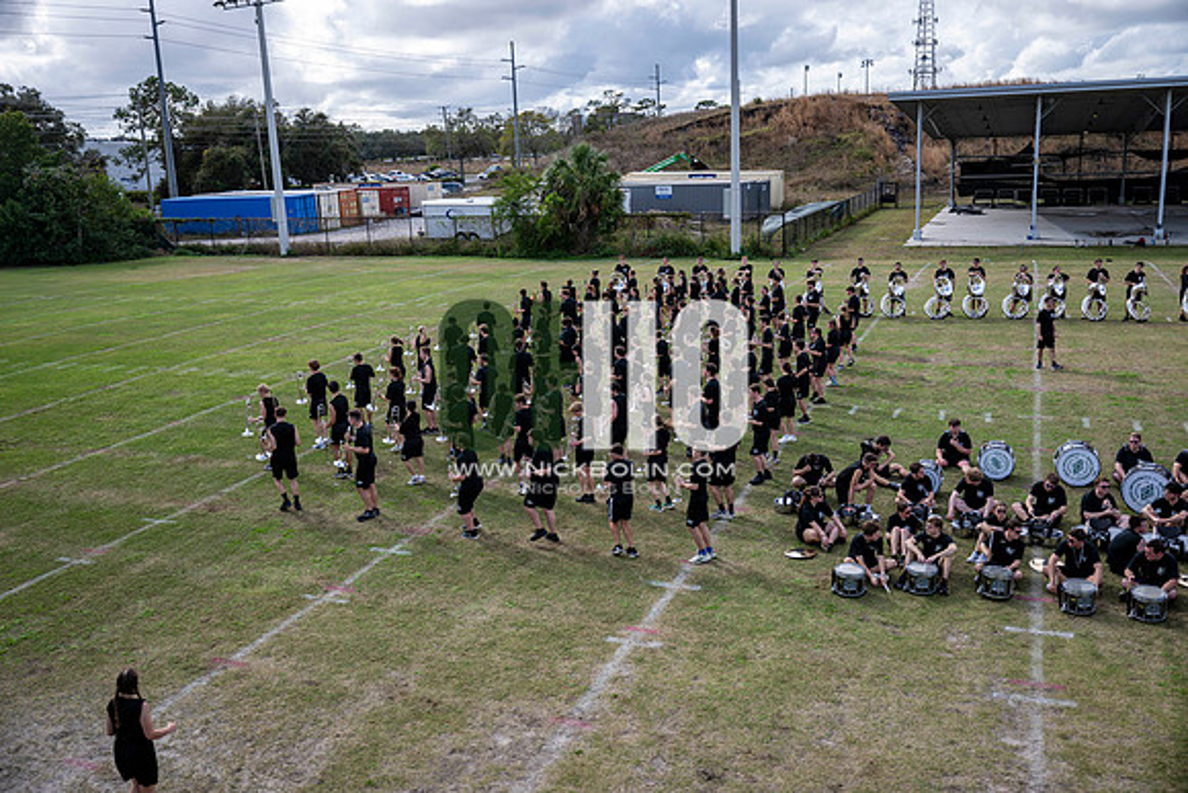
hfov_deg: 58.0
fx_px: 1073
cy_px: 396
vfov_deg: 40.6
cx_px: 594
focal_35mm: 32
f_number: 2.8
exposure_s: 1/1250
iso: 125
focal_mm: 32.5
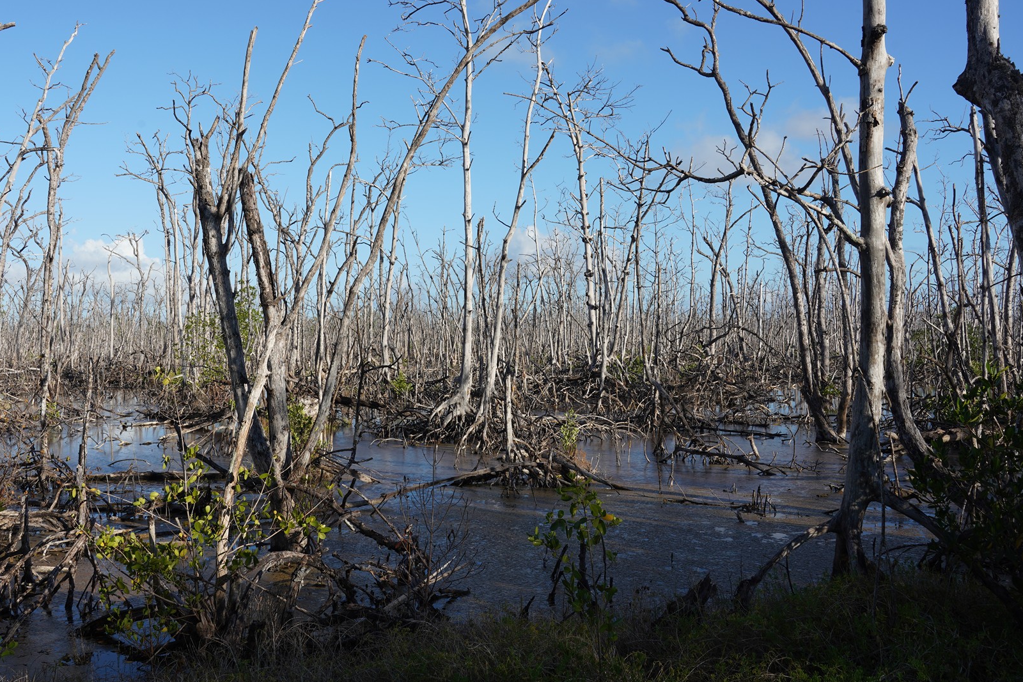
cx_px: 469
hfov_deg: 54.4
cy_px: 281
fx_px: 995
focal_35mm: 35
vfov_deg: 37.7
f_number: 14
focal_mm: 28
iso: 100
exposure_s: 1/100
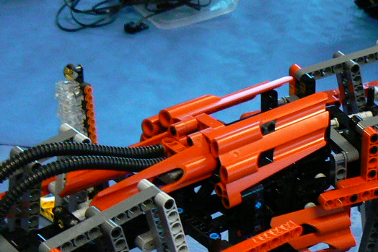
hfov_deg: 21.6
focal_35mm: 94
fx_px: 987
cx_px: 254
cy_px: 258
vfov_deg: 14.3
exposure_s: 1/13
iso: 200
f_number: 2.8
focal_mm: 6
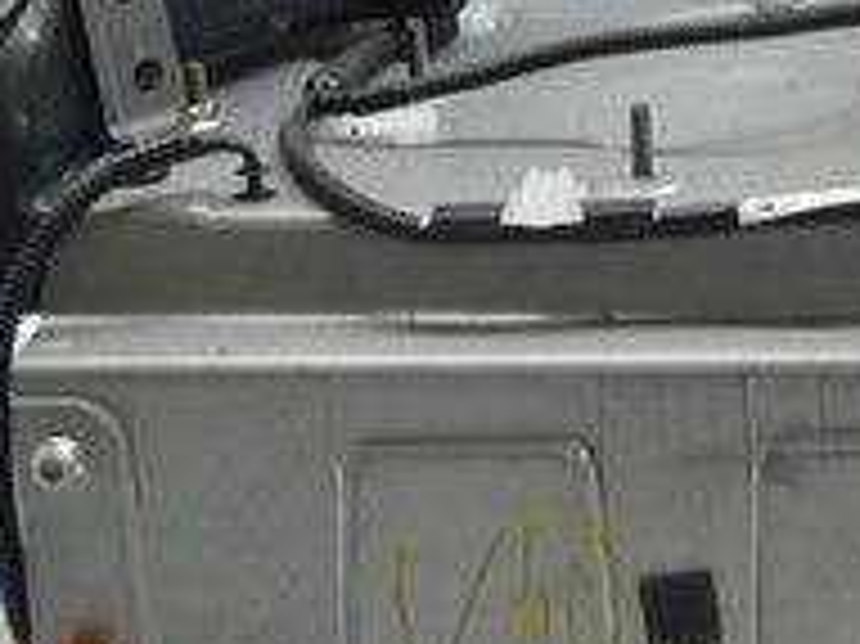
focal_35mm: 139
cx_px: 1355
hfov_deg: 13.3
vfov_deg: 10.6
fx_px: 3451
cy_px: 7
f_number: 3.5
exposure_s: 1/40
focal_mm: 18
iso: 400
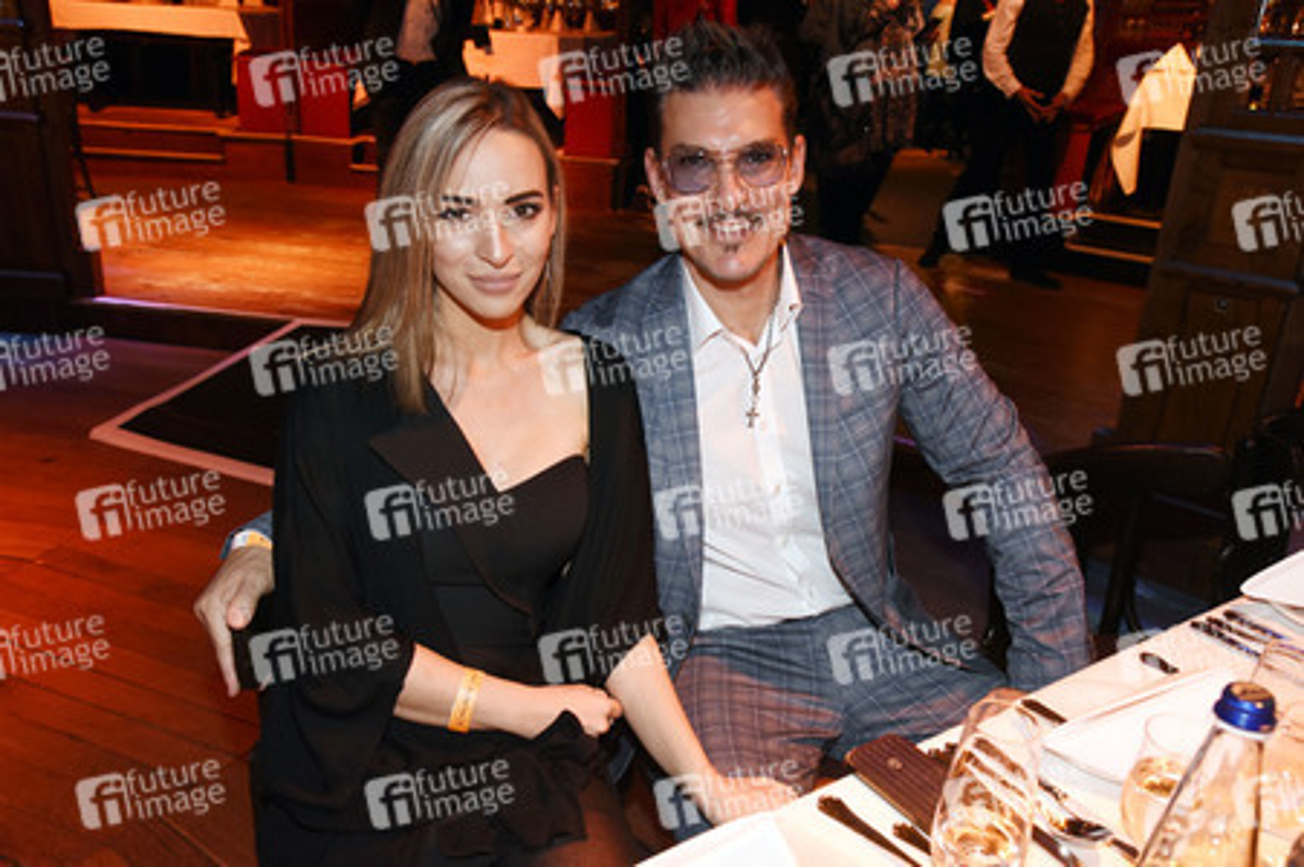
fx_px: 1122
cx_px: 652
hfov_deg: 60.3
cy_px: 434
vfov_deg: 42.3
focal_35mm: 31
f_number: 6.3
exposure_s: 1/60
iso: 2500
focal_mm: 31
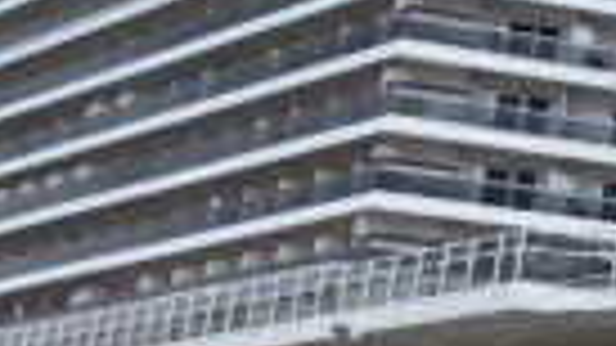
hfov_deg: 12.8
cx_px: 1646
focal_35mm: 106
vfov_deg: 11.2
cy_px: 440
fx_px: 1731
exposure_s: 1/3372
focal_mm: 2.2
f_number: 1.9
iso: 40
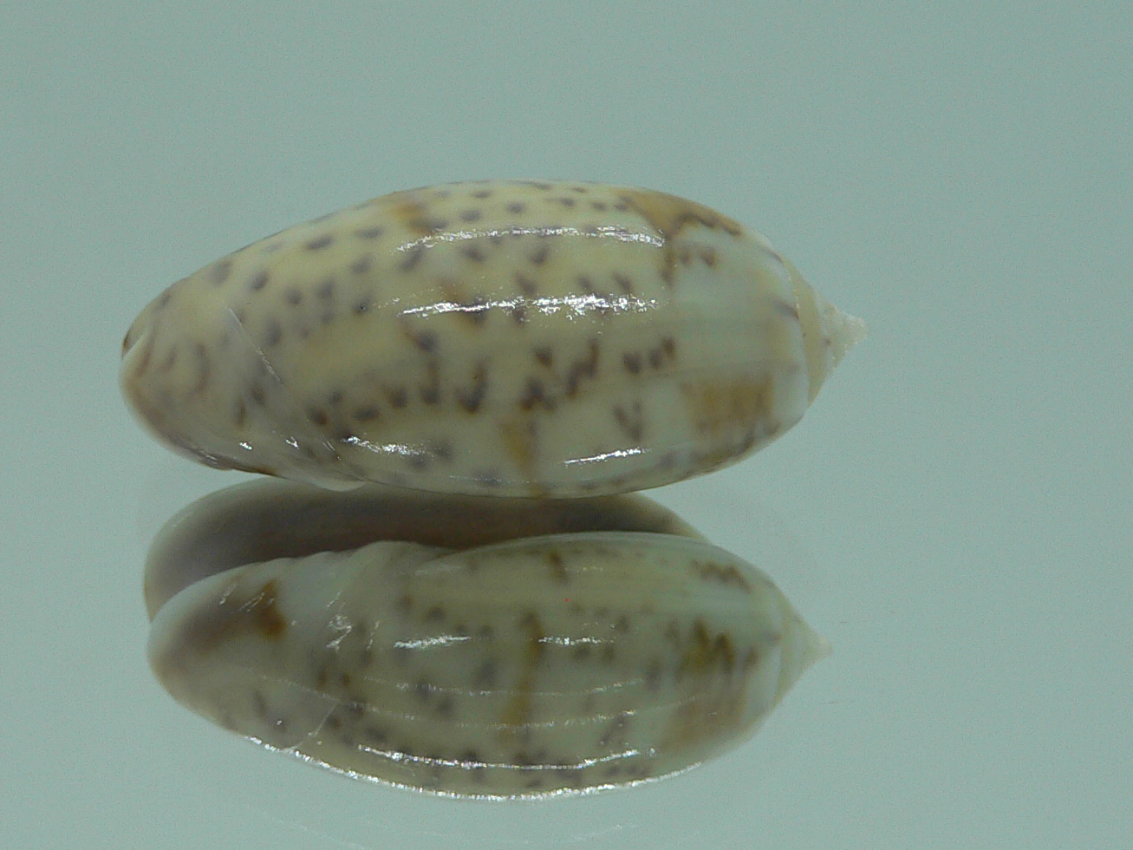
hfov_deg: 35.5
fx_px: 1767
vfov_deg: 27.0
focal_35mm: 54
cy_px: 471
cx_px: 469
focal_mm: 4.6
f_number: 2.8
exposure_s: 1/60
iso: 80
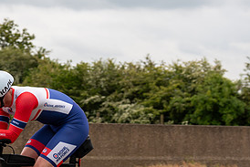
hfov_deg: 13.7
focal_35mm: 148
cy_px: 98
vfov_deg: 9.3
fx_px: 1028
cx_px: 9
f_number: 4
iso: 160
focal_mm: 70
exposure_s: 1/1000
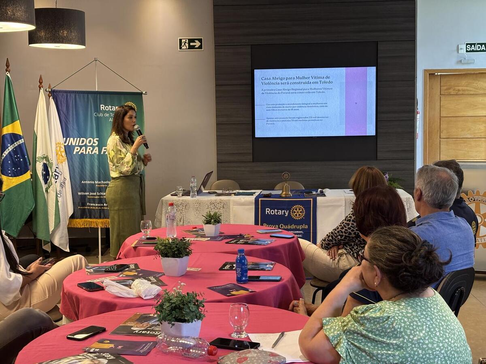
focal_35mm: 52
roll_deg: +0.9
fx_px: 730
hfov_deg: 36.8
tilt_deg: -4.5
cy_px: 182
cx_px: 243
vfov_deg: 28.0
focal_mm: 5.96
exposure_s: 1/60
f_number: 1.6
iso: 125
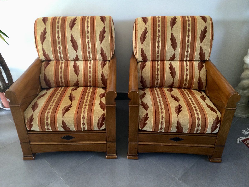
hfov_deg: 58.4
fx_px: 223
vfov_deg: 45.4
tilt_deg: -29.2
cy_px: 94
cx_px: 124
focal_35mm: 31
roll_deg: -1.6
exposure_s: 1/33
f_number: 2.4
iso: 80
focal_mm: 3.3
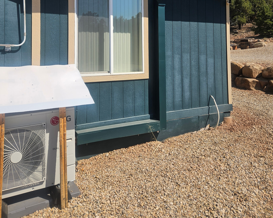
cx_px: 136
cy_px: 47
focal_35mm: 30
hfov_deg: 58.8
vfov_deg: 46.3
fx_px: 242
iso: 25
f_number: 1.8
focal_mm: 5.4
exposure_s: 1/2443
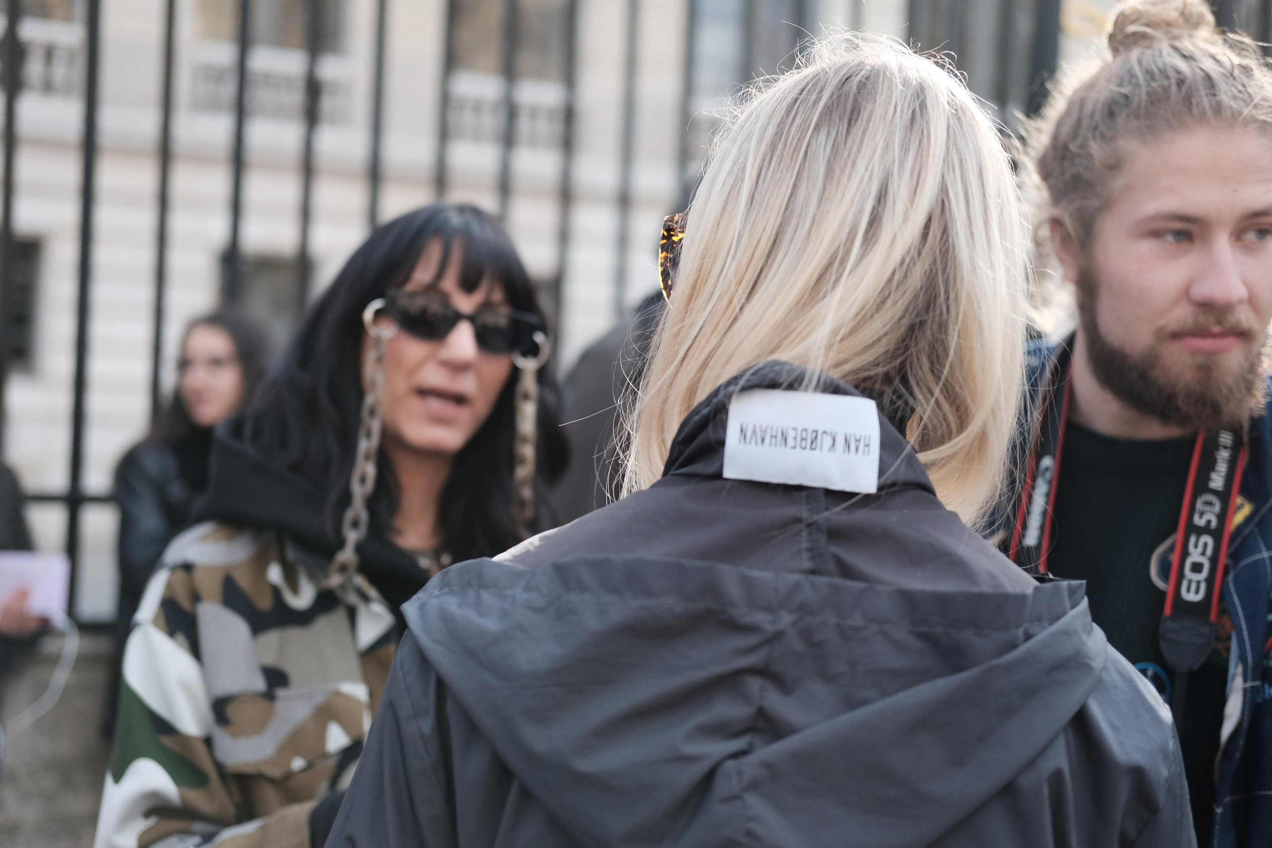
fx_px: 1873
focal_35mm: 53
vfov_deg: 25.5
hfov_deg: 37.5
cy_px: 424
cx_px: 636
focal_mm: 35
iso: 800
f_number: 2
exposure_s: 1/2500
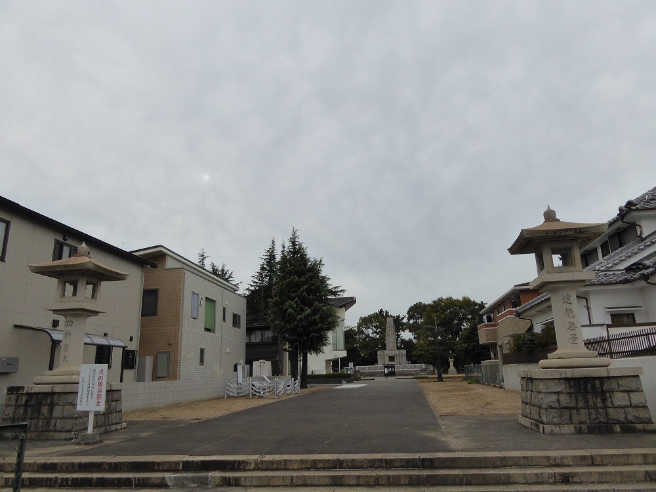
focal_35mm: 25
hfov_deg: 69.4
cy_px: 246
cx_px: 328
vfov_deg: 54.9
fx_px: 474
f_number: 3.3
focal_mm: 4.3
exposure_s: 1/640
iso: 160
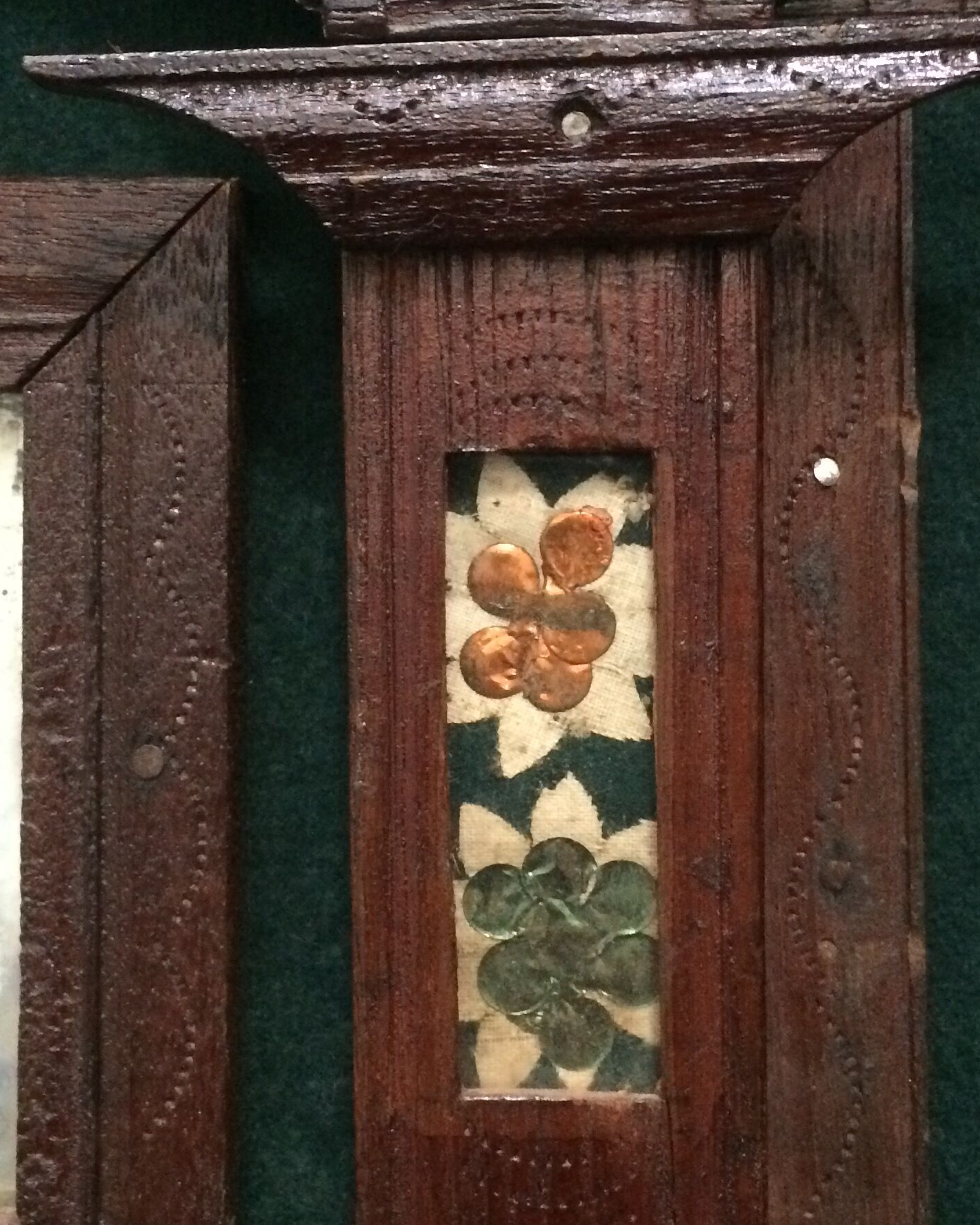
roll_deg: +1.7
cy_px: 512
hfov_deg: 29.1
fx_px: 1886
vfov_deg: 35.9
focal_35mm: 52
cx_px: 538
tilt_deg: -10.2
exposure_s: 1/17
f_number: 2.2
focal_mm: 4.15
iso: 400
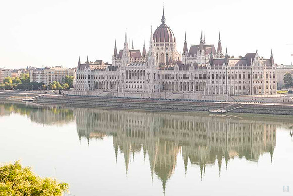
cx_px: 146
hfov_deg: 27.1
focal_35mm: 75
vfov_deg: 18.3
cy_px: 98
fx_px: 607
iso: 72
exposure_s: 1/160
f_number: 6.3
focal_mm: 70
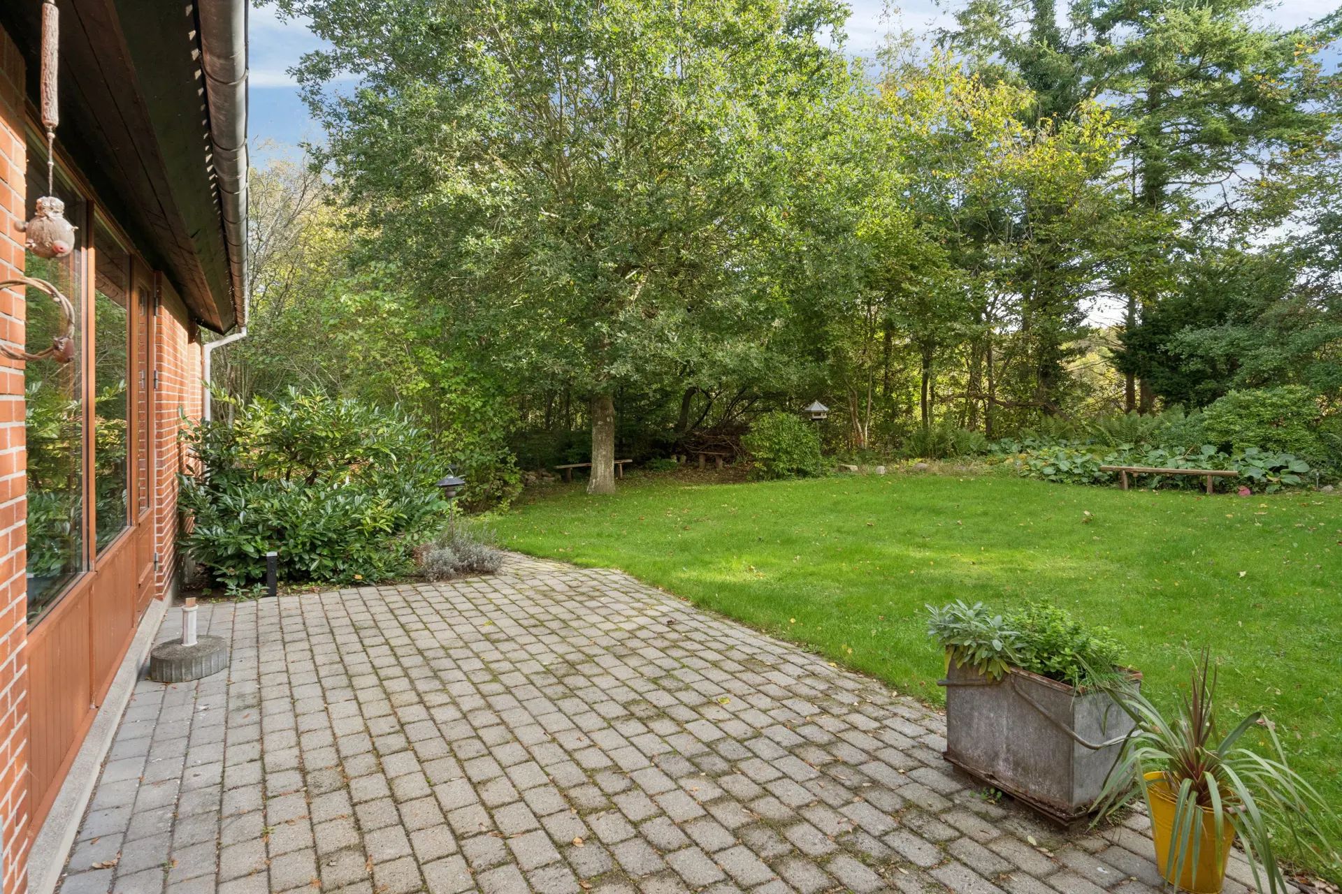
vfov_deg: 61.3
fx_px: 755
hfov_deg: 83.3
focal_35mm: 20
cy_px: 447
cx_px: 671
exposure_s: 1/125
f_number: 8
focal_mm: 13.5
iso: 400
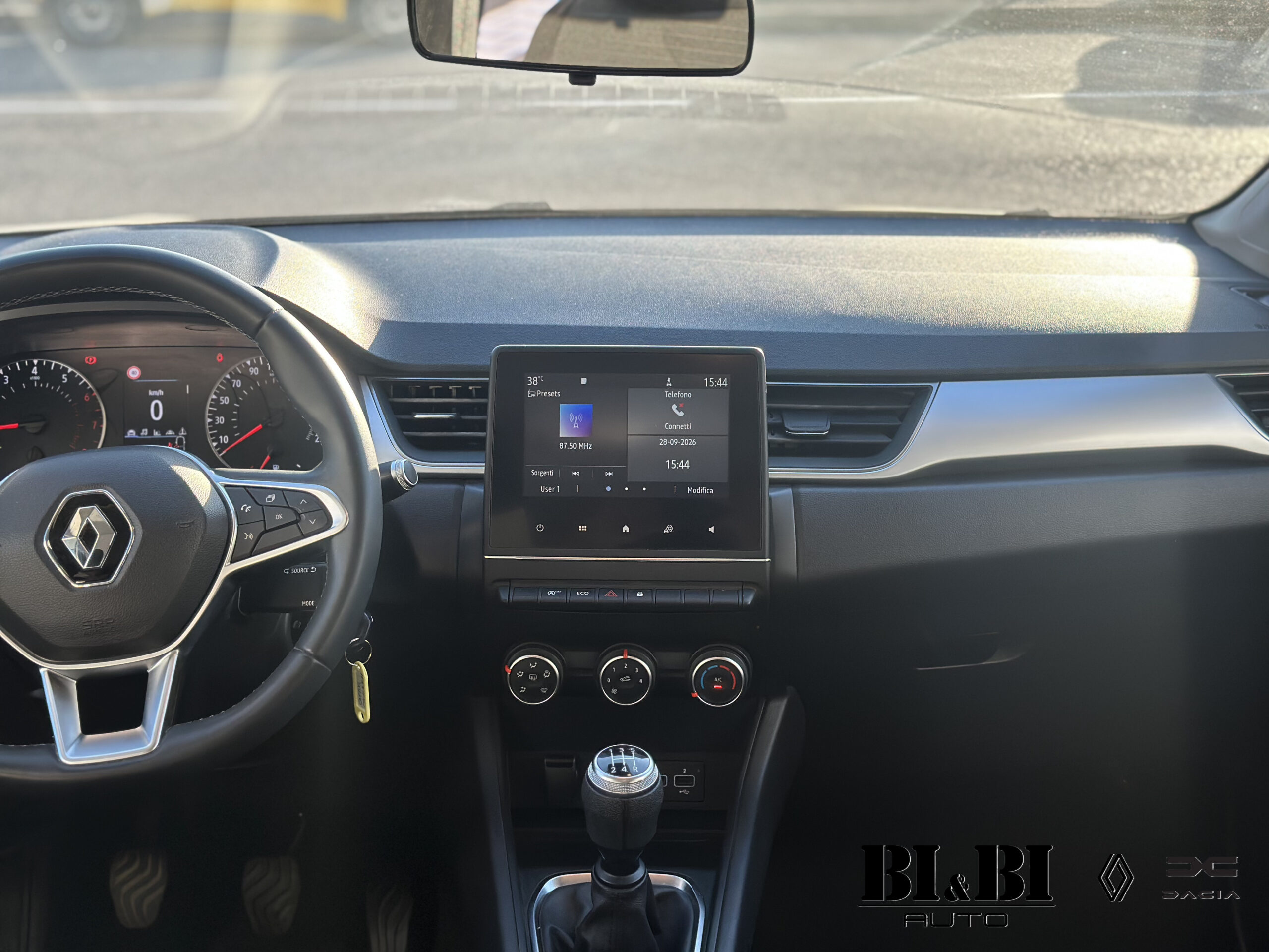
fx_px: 1760
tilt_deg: -19.2
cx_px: 634
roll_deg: +0.5
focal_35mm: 48
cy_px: 476
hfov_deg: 39.7
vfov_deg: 30.3
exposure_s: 1/450
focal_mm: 6.86
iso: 80
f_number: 1.78
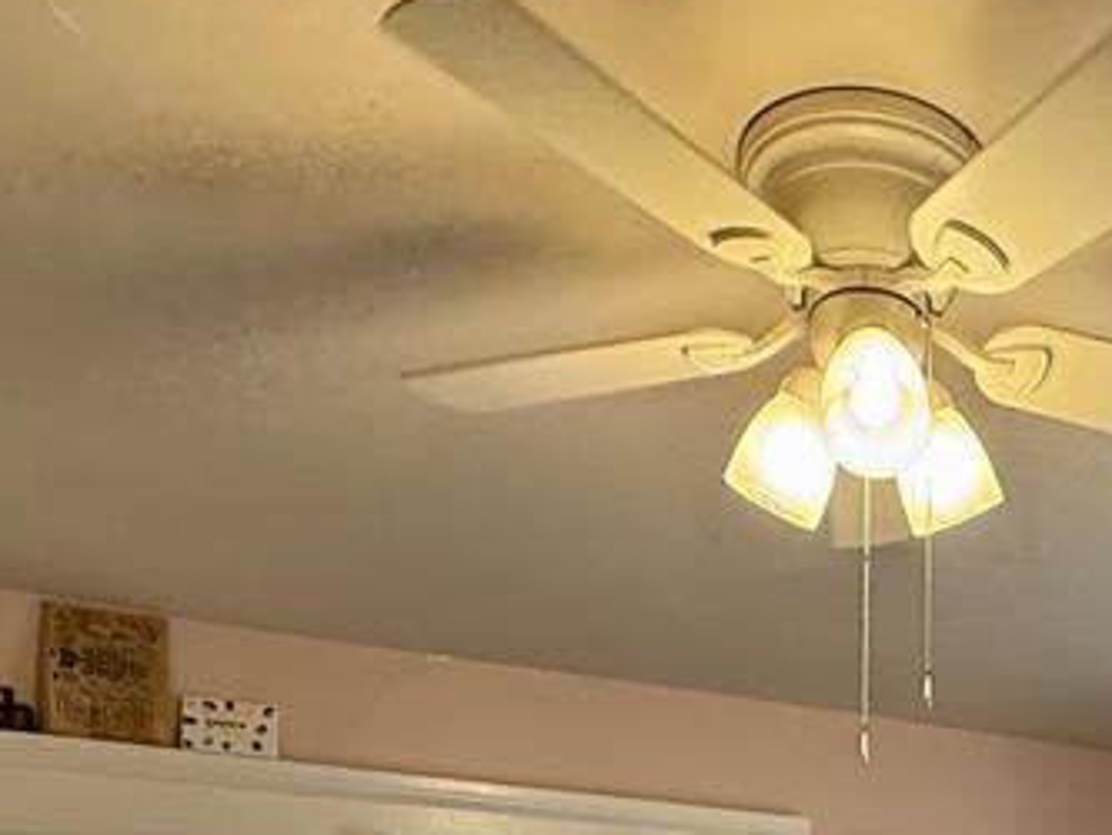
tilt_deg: -1.2
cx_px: 1042
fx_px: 1382
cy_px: 1129
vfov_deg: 27.2
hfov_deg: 39.9
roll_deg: -0.4
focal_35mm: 43
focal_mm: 2.22
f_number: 2.2
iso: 400
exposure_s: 1/60
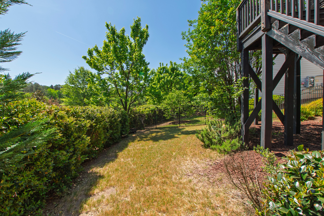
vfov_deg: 77.3
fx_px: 135
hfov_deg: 100.4
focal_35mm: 15
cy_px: 108
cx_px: 162
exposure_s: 1/320
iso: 200
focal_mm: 10
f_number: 8
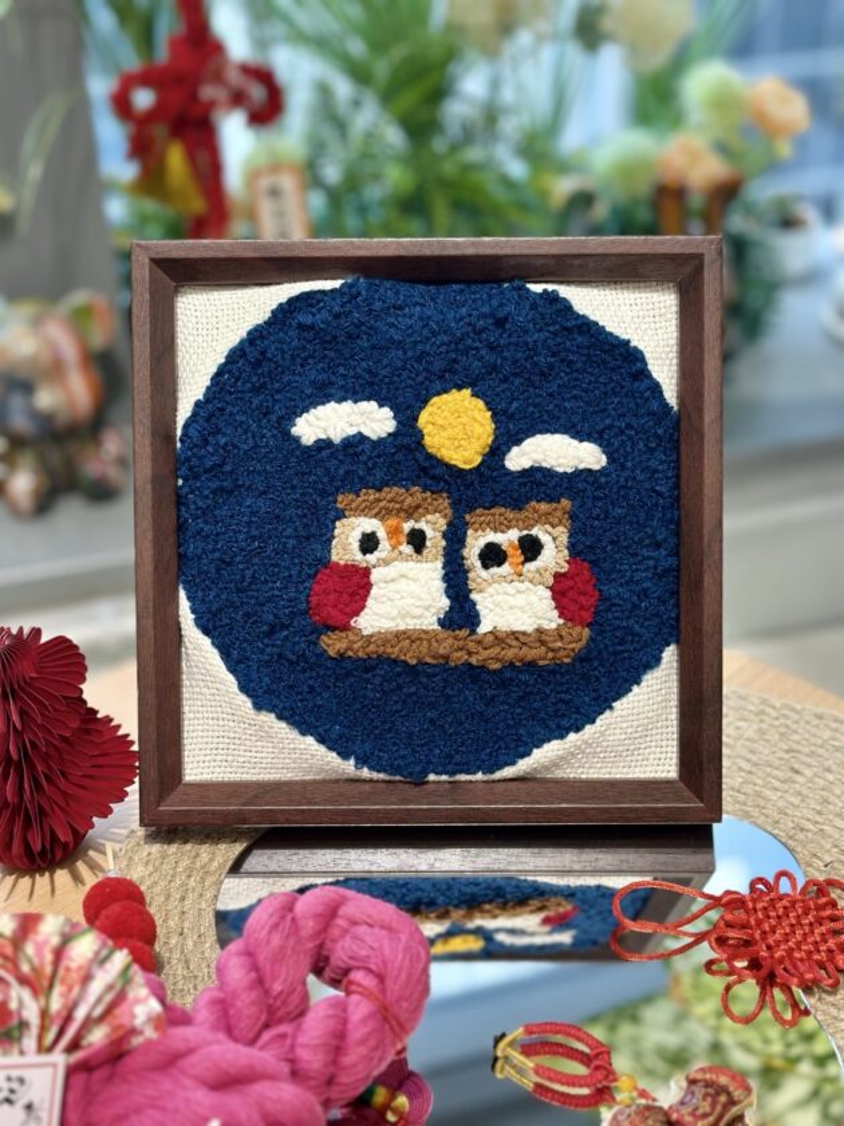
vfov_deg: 39.7
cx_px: 422
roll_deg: +0.8
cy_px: 563
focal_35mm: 48
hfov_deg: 30.3
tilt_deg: -33.9
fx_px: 1560
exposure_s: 1/100
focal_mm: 6.86
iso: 80
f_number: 1.78
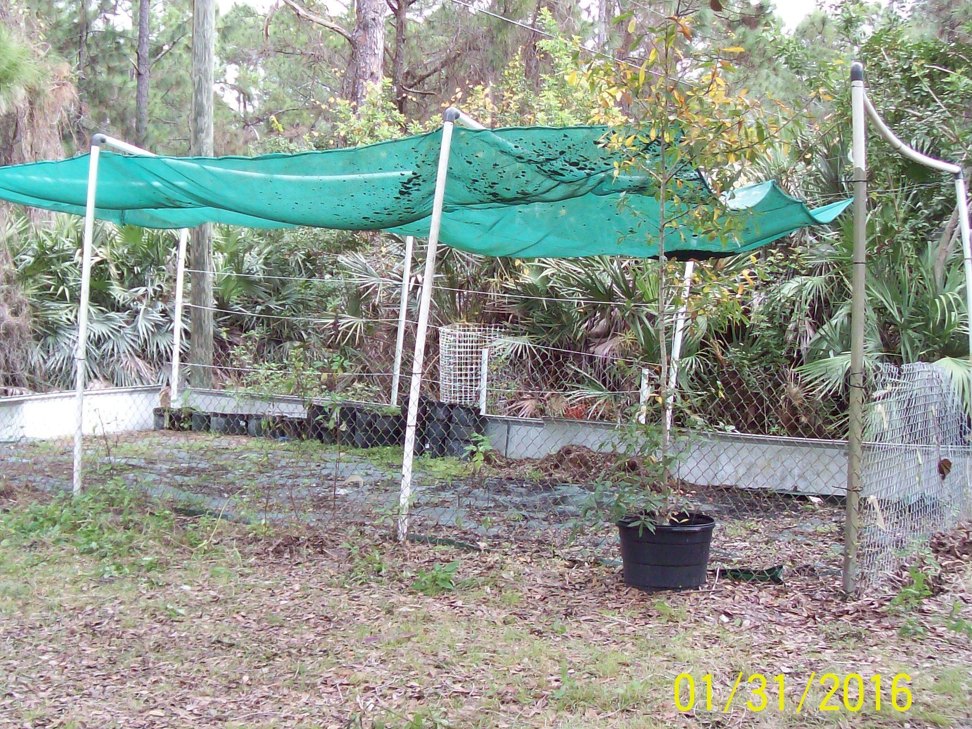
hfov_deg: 41.0
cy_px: 317
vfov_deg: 31.5
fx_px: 1291
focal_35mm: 46
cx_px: 381
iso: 80
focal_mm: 6
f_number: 2.7
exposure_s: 1/101
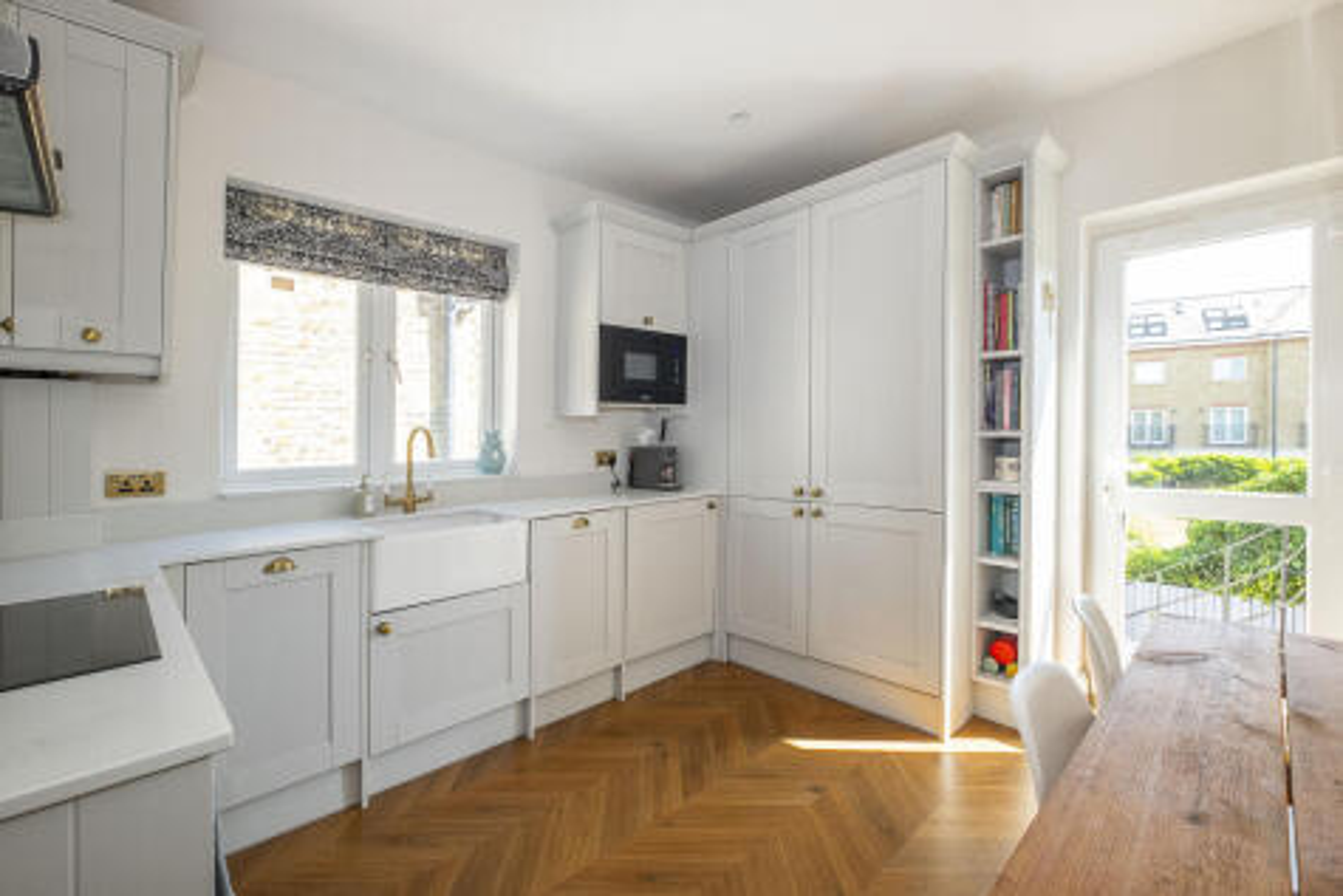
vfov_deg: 77.4
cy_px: 448
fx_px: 560
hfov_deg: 100.4
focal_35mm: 15
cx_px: 672
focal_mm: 10
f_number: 6.4
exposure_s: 1/60
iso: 500
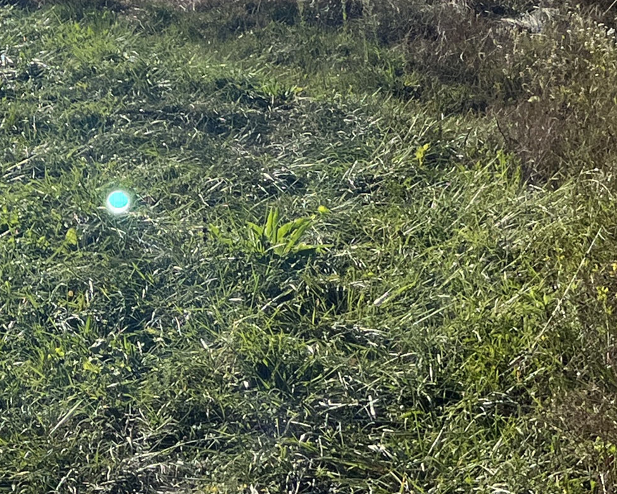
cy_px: -317
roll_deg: +0.9
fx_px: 1917
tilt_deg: +5.2
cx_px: -256
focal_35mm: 105
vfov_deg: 13.5
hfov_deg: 16.9
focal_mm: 5.1
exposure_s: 1/6897
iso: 50
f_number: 1.6
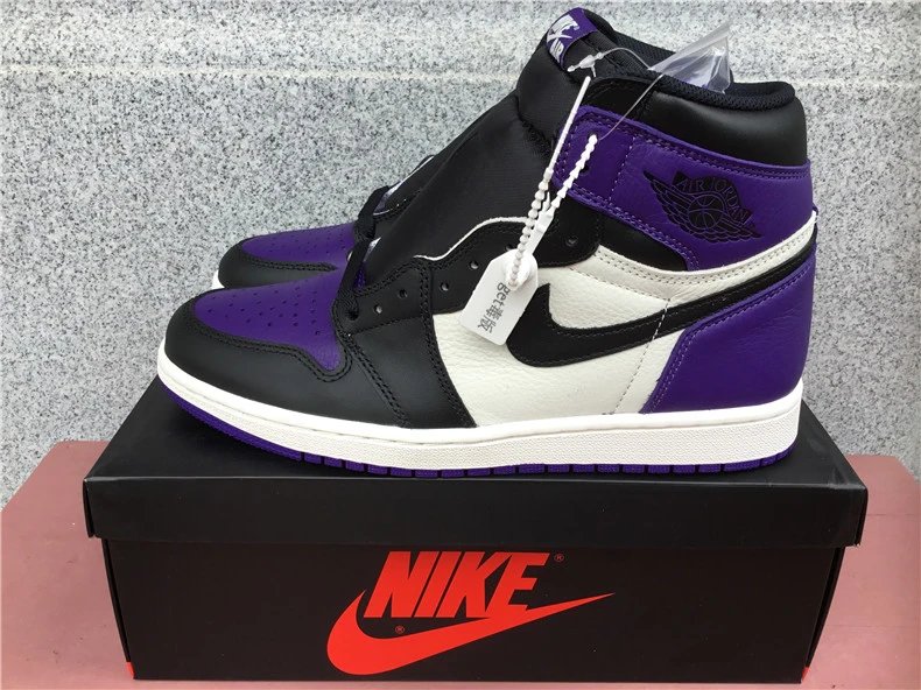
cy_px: 345
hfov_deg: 58.4
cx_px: 460
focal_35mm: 31
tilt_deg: -25.0
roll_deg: -0.6
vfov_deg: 45.4
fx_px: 825
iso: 25
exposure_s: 1/119
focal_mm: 3.3
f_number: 2.4
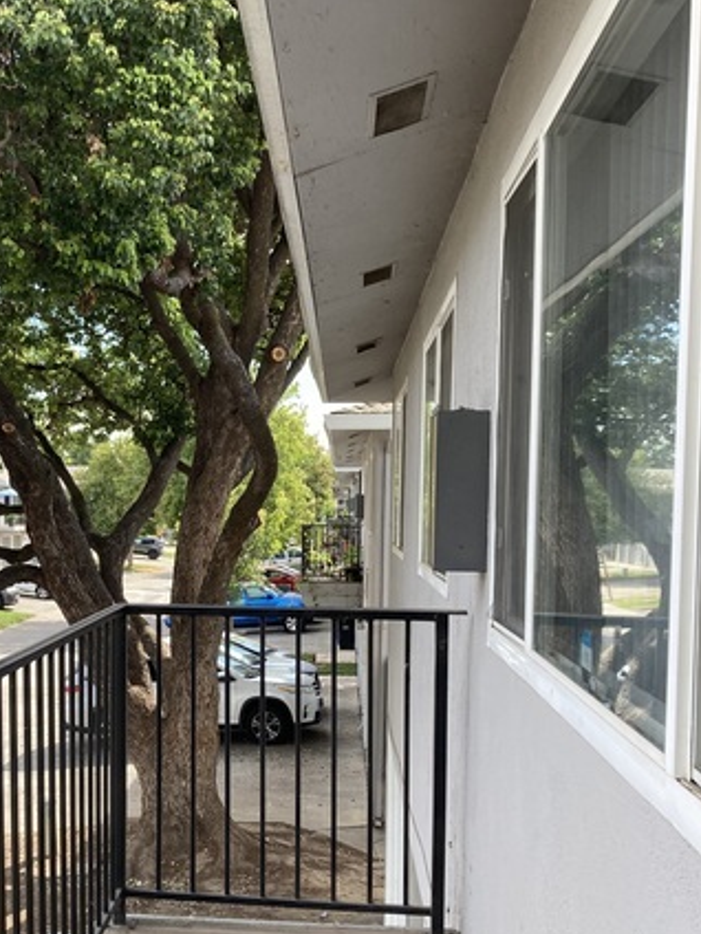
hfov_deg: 32.1
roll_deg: -0.4
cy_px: 572
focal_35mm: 44
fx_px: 1188
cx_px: 159
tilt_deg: -0.8
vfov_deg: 42.7
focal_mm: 3.99
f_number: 1.8
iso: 20
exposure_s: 1/375
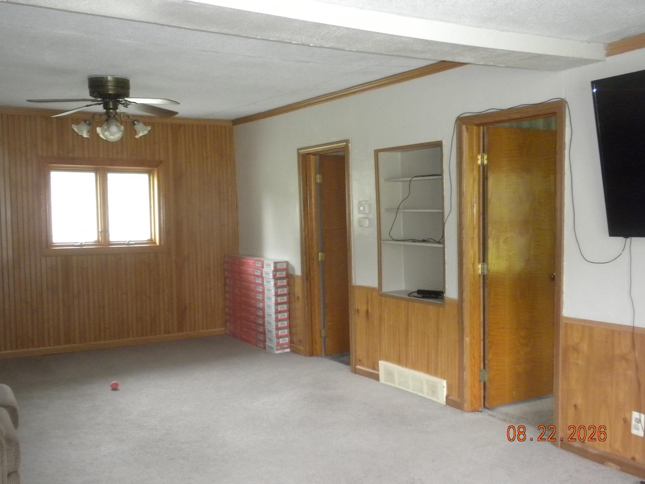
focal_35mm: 37
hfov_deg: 50.1
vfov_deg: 38.7
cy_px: 242
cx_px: 322
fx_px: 689
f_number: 3.5
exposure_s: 1/30
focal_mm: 6.6
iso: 400
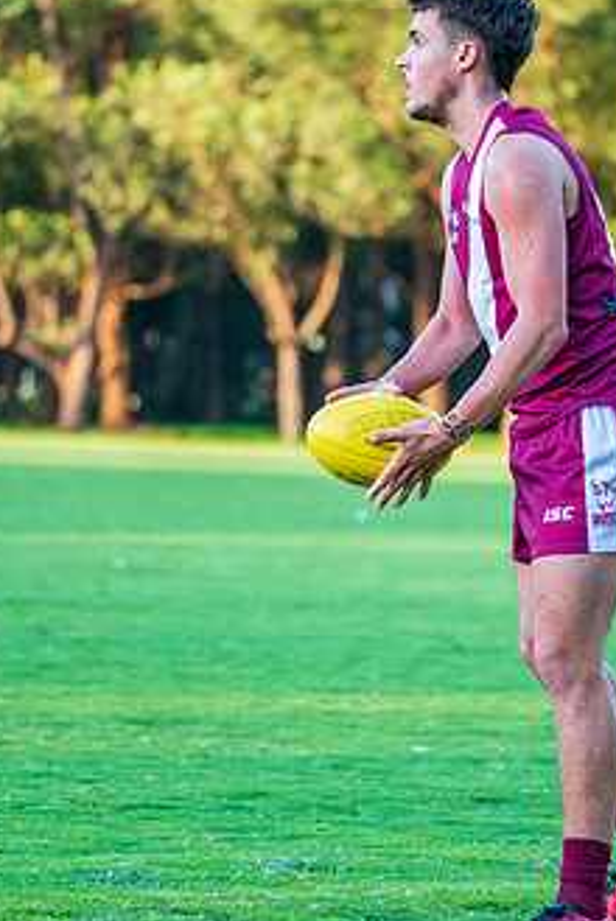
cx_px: 400
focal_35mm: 205
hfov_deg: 6.7
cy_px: 414
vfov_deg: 10.0
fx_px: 5250
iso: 1600
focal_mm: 150
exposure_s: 1/400
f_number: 5.6
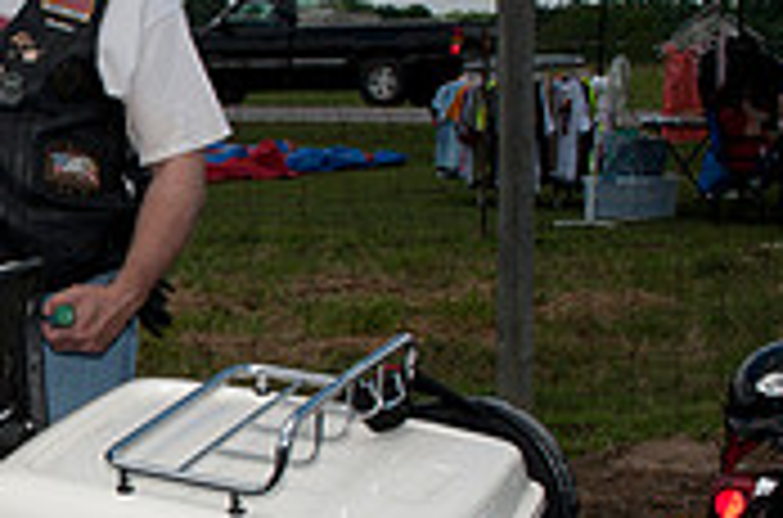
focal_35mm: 117
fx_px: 2538
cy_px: 428
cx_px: -243
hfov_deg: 16.5
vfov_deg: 11.6
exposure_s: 1/250
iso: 200
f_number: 14
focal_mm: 35
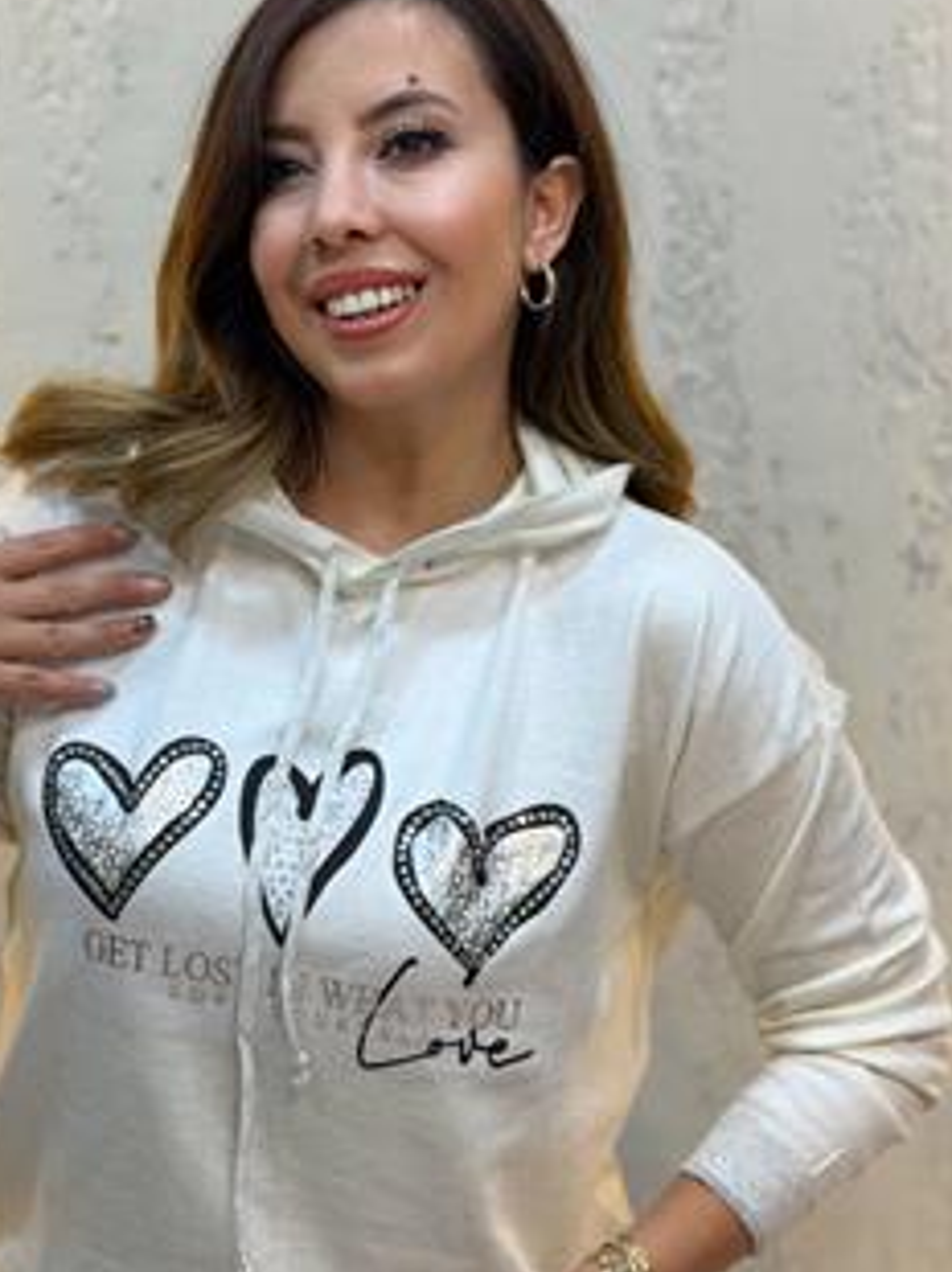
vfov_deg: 30.3
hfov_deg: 22.8
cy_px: 716
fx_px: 2350
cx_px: 345
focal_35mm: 64
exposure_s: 1/100
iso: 64
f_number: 1.78
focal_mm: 6.76
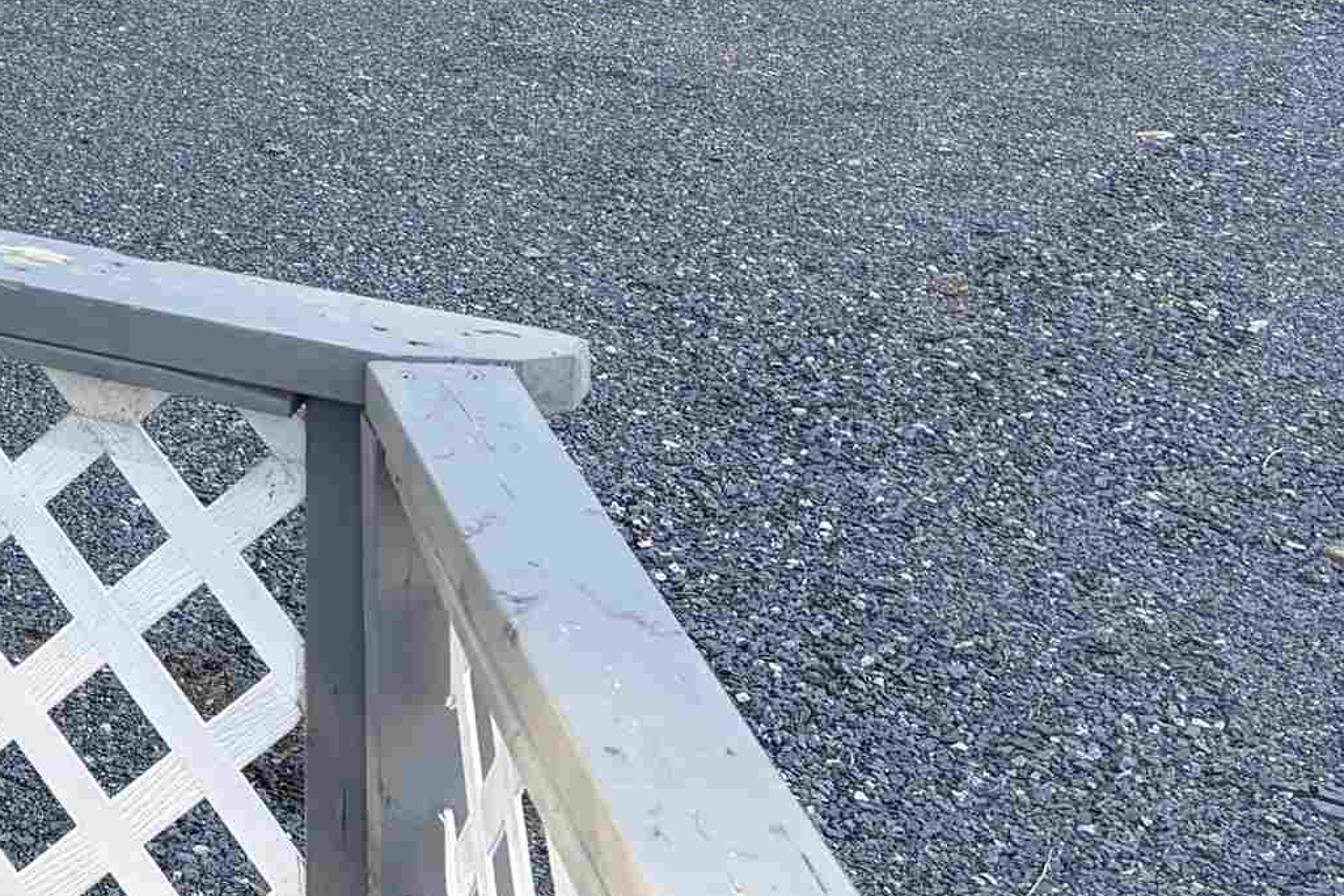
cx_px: -248
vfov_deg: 15.2
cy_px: -563
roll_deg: +1.3
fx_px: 3024
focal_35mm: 81
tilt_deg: -2.9
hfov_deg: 23.1
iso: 64
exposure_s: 1/535
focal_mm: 5.96
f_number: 1.6
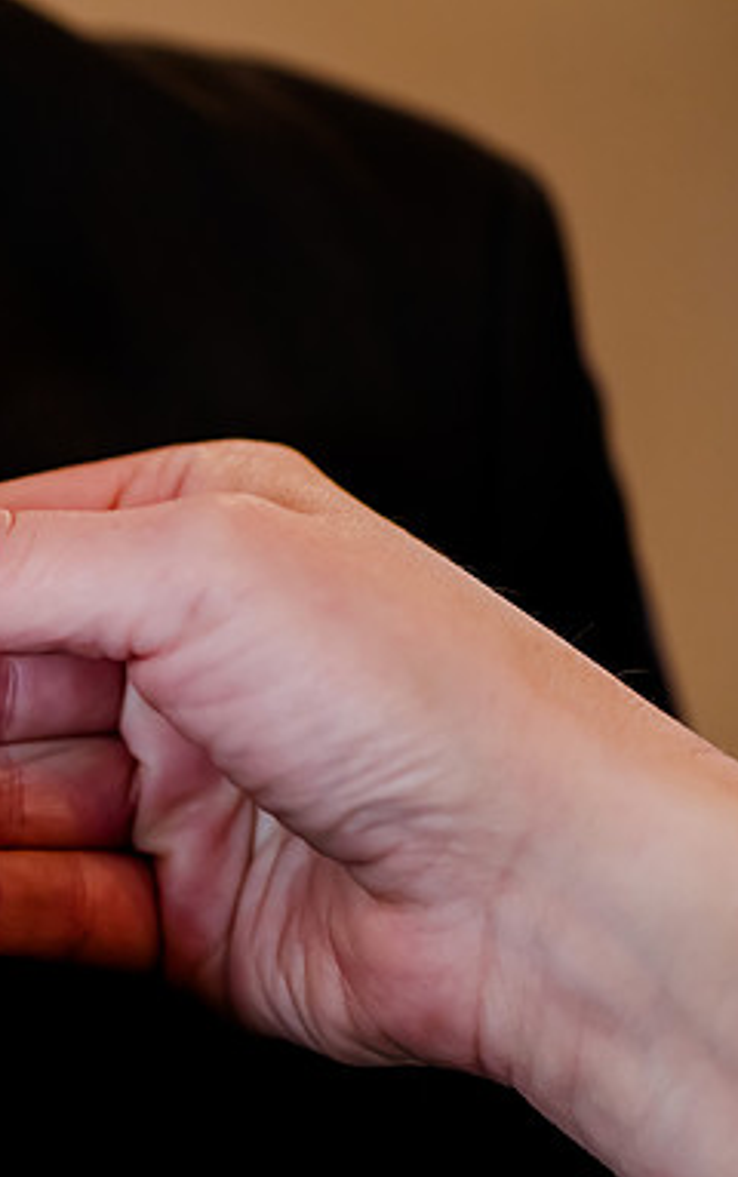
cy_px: 592
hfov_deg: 7.8
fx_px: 5396
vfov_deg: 12.5
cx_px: 34
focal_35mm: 168
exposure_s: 1/200
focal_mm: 105
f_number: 3
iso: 2000
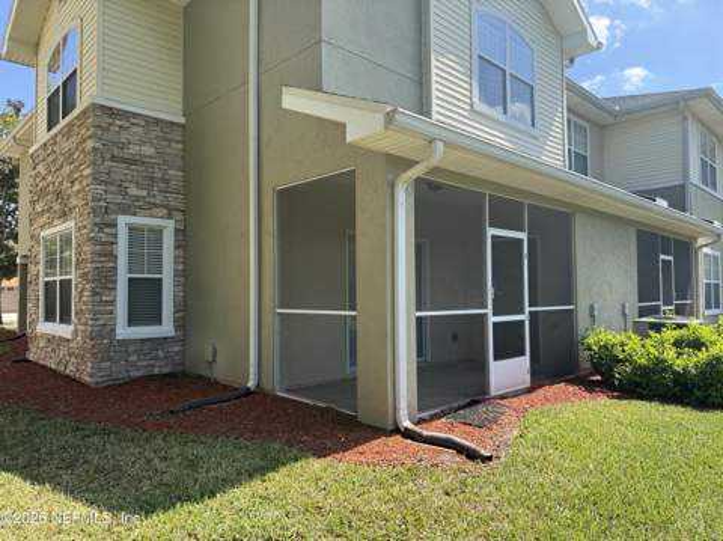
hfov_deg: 71.7
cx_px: 362
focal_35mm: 24
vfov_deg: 56.7
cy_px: 270
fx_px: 501
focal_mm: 6.76
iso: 80
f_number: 1.78
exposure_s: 1/1585
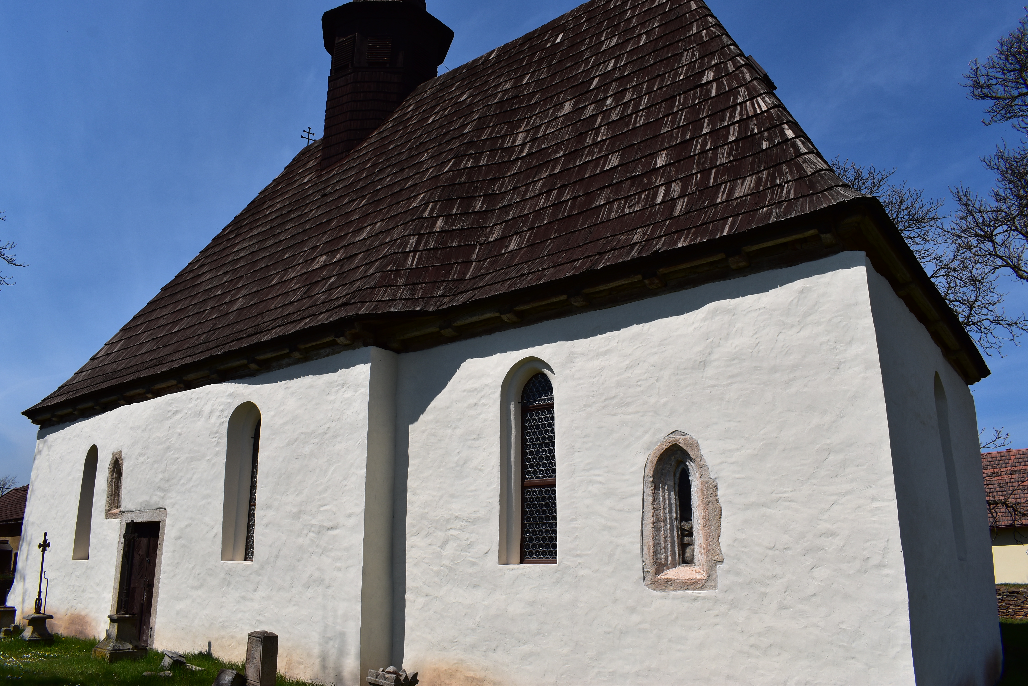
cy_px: 343
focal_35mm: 27
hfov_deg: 67.4
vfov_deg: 48.0
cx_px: 514
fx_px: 771
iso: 200
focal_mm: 18
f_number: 11
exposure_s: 1/500
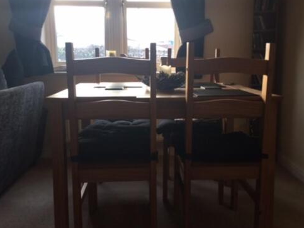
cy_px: 100
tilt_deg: -8.1
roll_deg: +0.2
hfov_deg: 52.6
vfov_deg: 40.6
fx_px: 307
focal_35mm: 35
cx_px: 161
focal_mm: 4.15
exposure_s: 1/33
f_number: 2.2
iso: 64
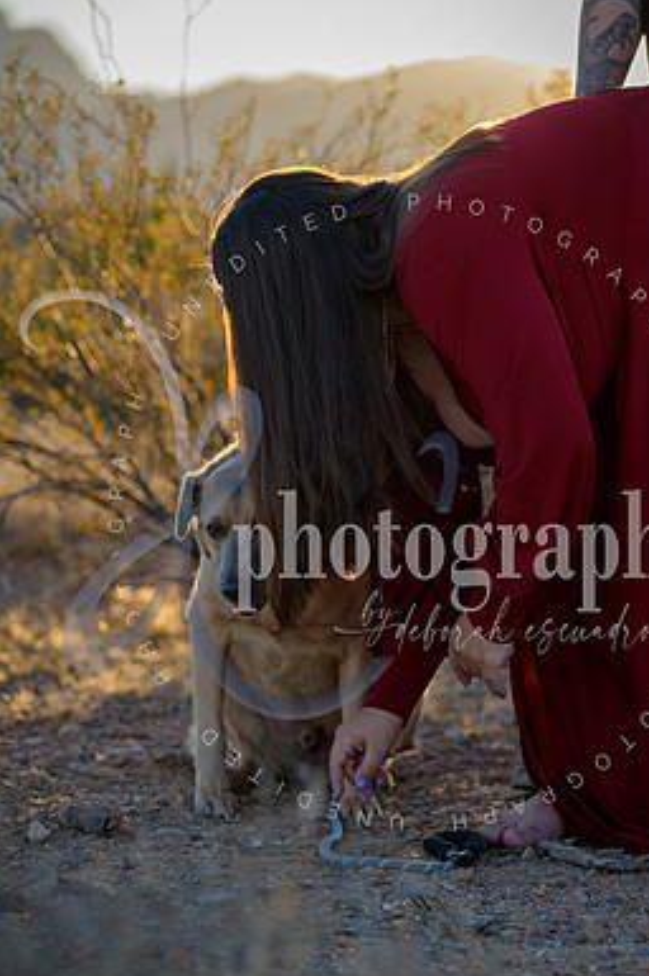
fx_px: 3549
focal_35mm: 131
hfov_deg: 10.4
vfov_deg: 15.7
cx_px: 378
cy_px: 504
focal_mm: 112
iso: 250
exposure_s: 1/800
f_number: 3.5
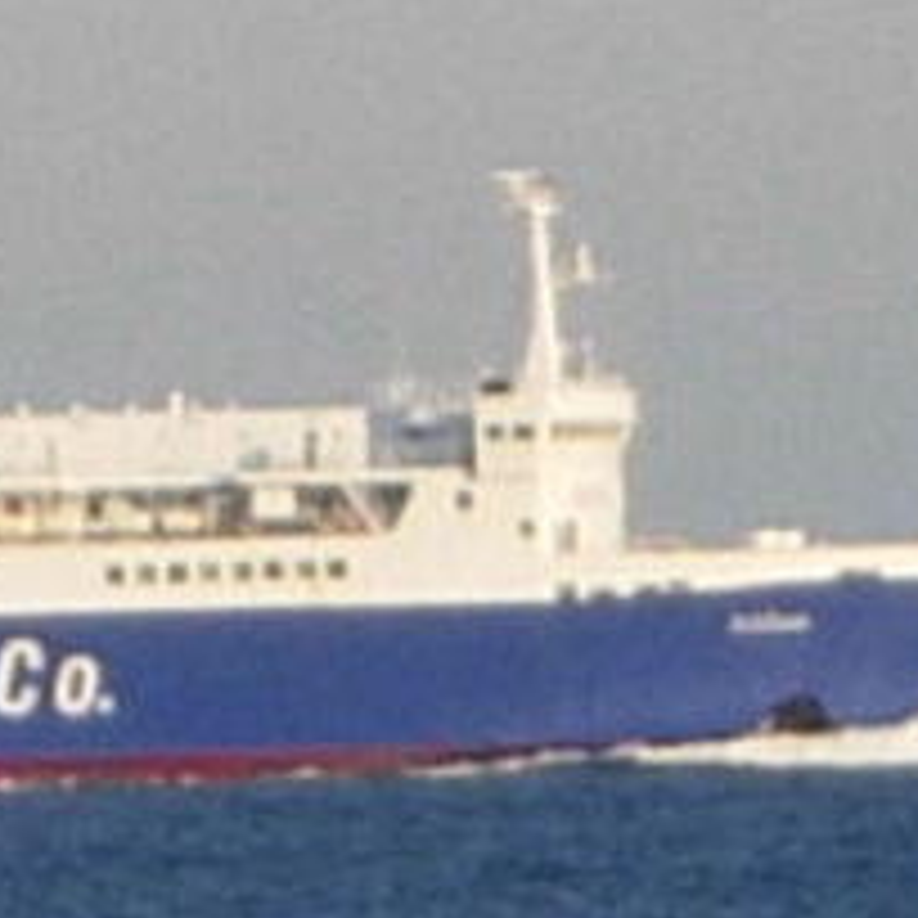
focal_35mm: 328
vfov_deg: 5.3
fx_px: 9841
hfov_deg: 5.3
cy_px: 387
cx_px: -194
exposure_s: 1/242
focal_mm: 26.3
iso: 50
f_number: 5.3
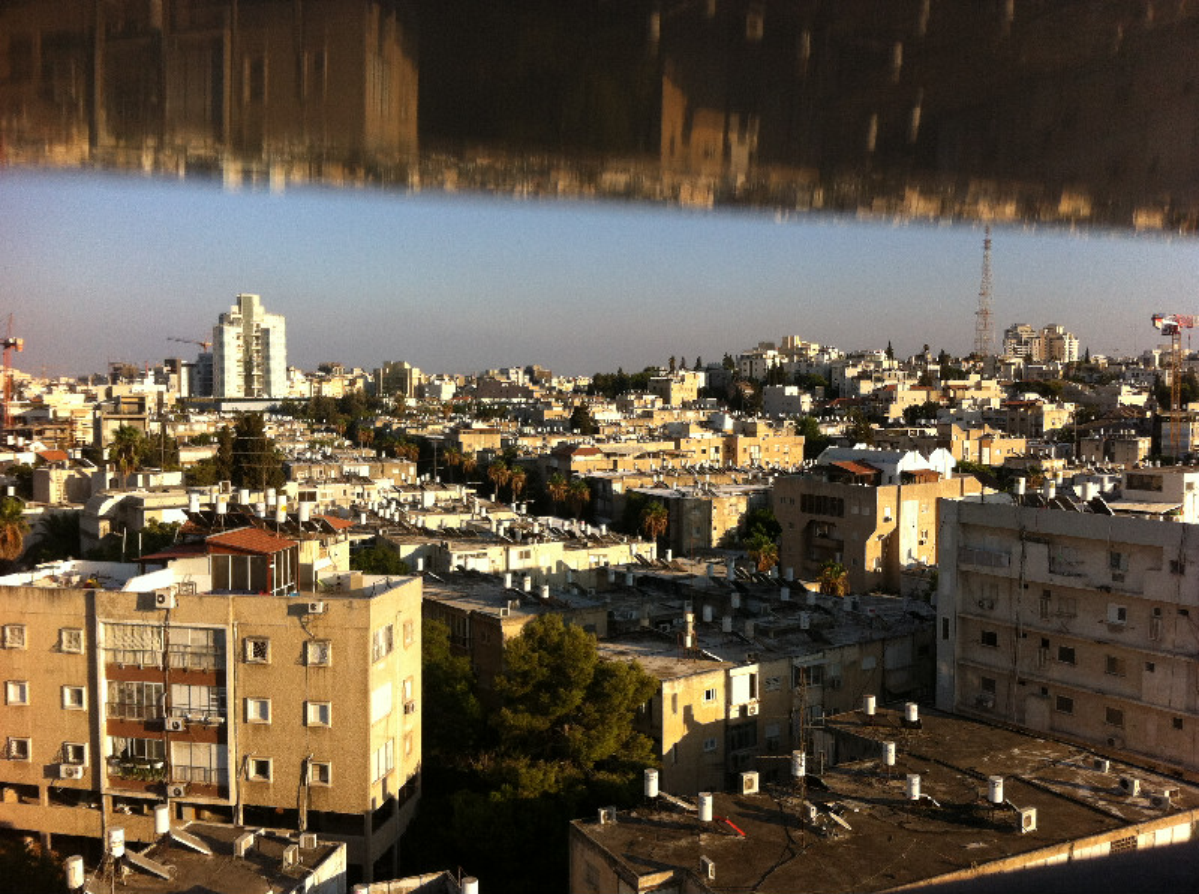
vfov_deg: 40.6
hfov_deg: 52.7
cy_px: 447
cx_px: 600
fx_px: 1210
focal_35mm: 35
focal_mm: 3.85
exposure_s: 1/973
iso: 80
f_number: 2.8
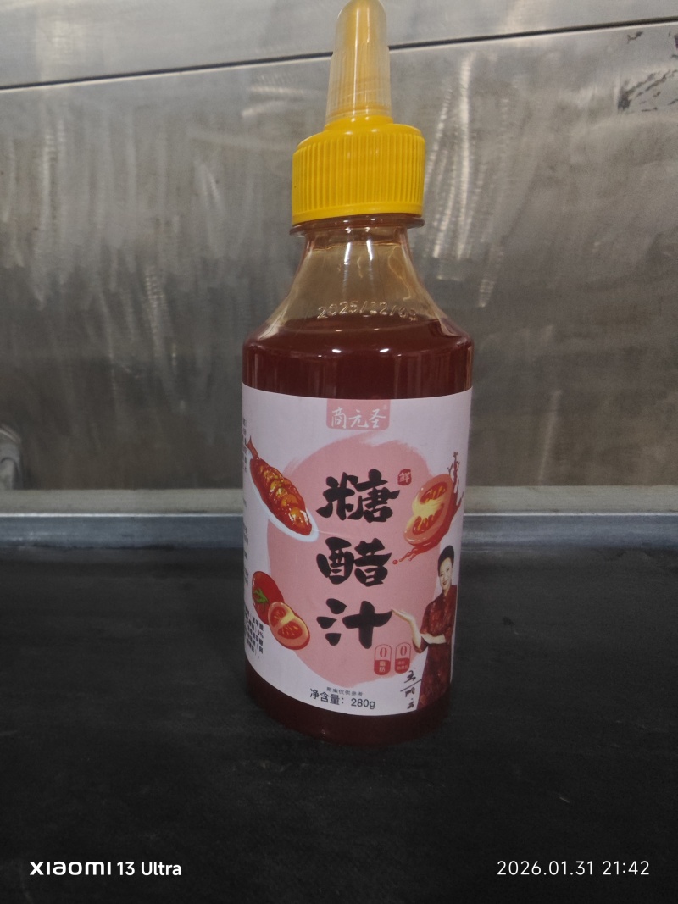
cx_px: 339
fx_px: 601
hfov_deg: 58.9
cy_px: 452
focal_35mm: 23
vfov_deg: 73.9
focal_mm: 2.03
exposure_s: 1/25
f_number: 1.8
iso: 320
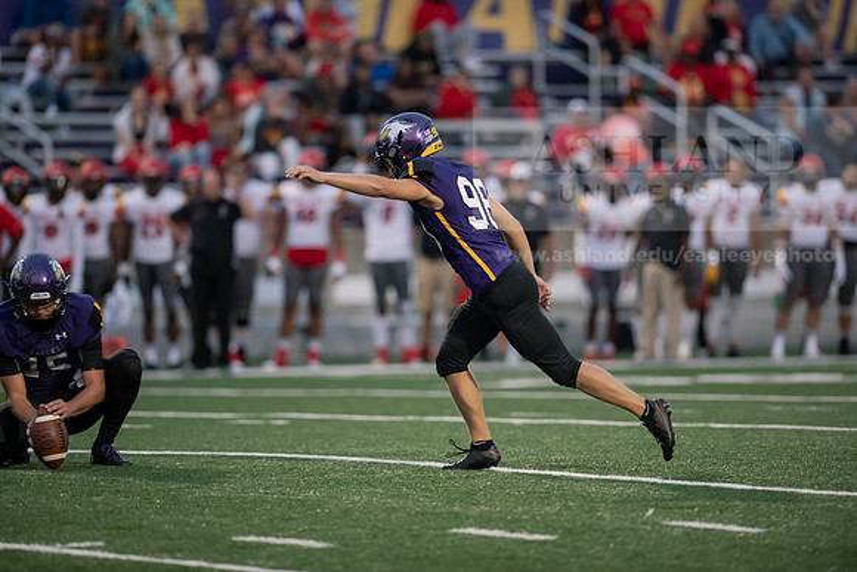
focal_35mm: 300
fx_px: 7143
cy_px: 286
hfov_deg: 6.9
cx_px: 428
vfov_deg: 4.6
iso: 2500
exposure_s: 1/800
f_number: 2.8
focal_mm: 300
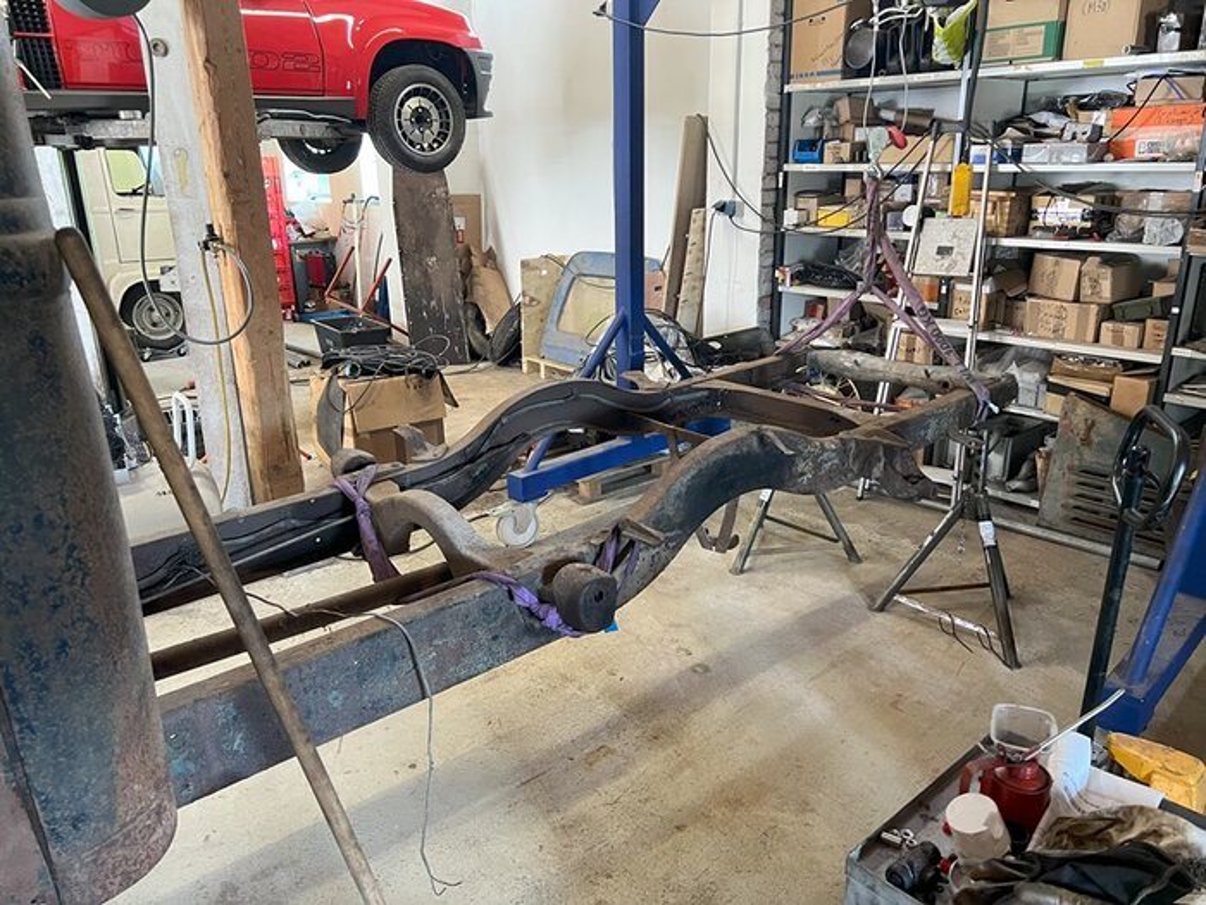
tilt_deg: -18.7
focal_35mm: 26
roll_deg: +1.6
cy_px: 452
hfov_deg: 67.3
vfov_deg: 53.1
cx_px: 603
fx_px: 906
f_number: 1.5
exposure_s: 1/60
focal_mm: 5.7
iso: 320
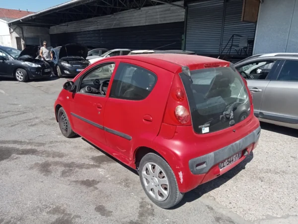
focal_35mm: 28
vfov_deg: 49.7
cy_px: 112
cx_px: 149
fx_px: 241
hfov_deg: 63.4
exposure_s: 1/1025
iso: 100
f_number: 2.2
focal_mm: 3.46
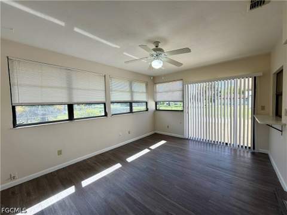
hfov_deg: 102.1
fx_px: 116
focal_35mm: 14
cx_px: 144
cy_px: 108
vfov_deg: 85.7
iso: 25
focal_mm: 2.22
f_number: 2.2
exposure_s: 1/120
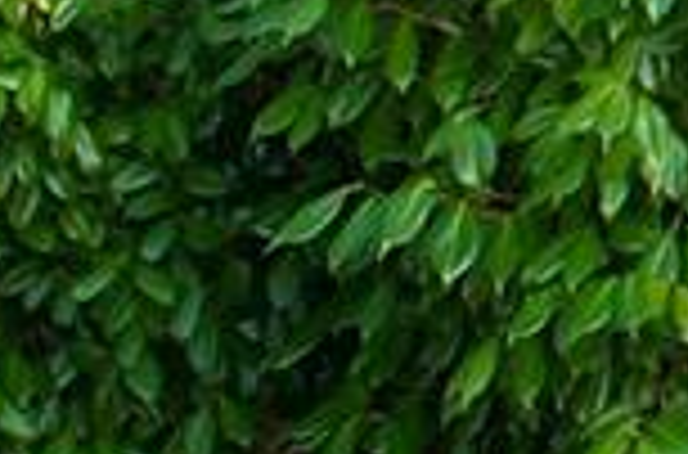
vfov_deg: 7.2
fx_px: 3448
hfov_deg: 9.8
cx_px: 1729
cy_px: -472
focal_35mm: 181
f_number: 7.1
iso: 400
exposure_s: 1/180
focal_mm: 18
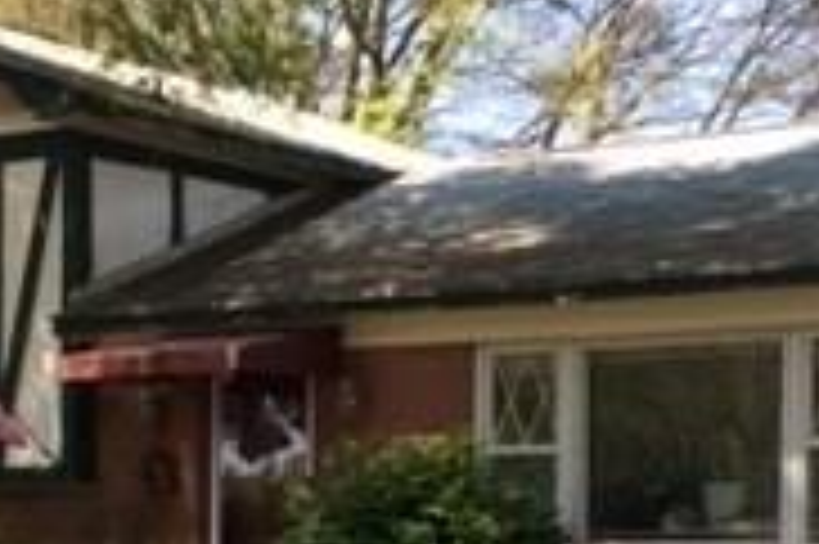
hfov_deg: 19.3
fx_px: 2409
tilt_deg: -2.1
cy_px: 620
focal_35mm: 106
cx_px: 356
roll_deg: -0.8
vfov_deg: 12.6
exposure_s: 1/391
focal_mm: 4.15
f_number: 2.2
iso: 32
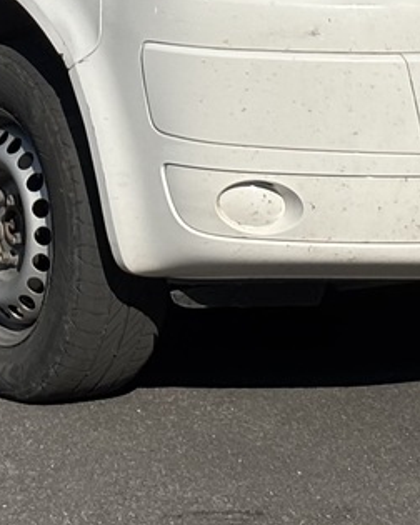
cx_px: 162
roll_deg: +0.3
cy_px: -270
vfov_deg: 8.2
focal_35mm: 232
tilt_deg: -1.1
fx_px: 3605
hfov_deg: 6.7
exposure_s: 1/4854
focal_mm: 5.96
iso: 32
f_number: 1.6
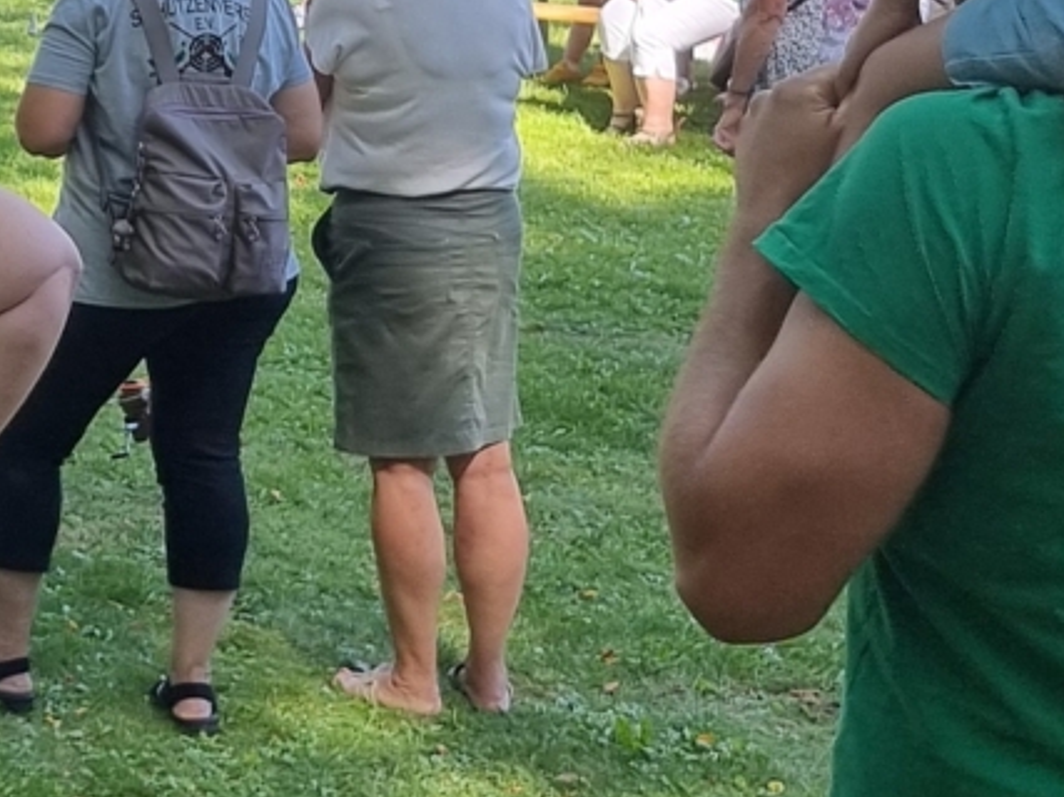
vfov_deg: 13.2
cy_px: -234
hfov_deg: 16.3
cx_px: -638
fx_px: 3319
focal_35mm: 108
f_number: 1.8
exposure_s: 1/133
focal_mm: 6.7
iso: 50
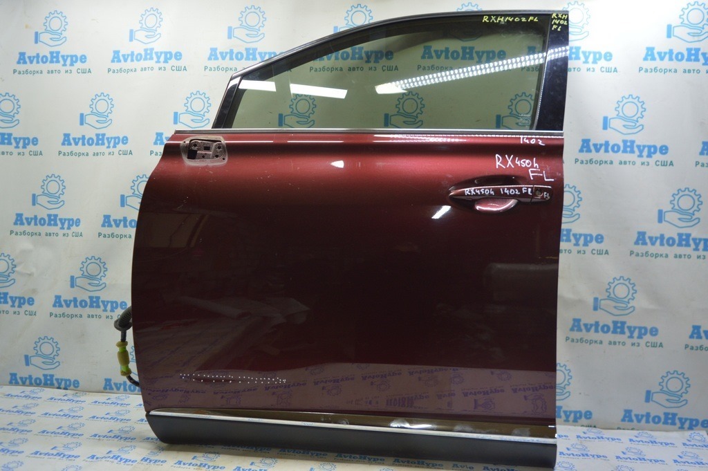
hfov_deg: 67.4
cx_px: 354
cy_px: 236
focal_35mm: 27
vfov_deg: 47.9
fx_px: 531
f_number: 3.5
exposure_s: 1/40
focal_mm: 18
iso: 400
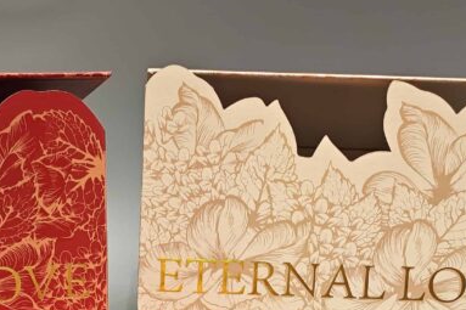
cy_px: 350
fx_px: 1553
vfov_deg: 11.2
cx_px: 110
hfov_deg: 17.0
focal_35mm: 120
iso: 50
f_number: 2
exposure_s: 1/102
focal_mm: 6.7
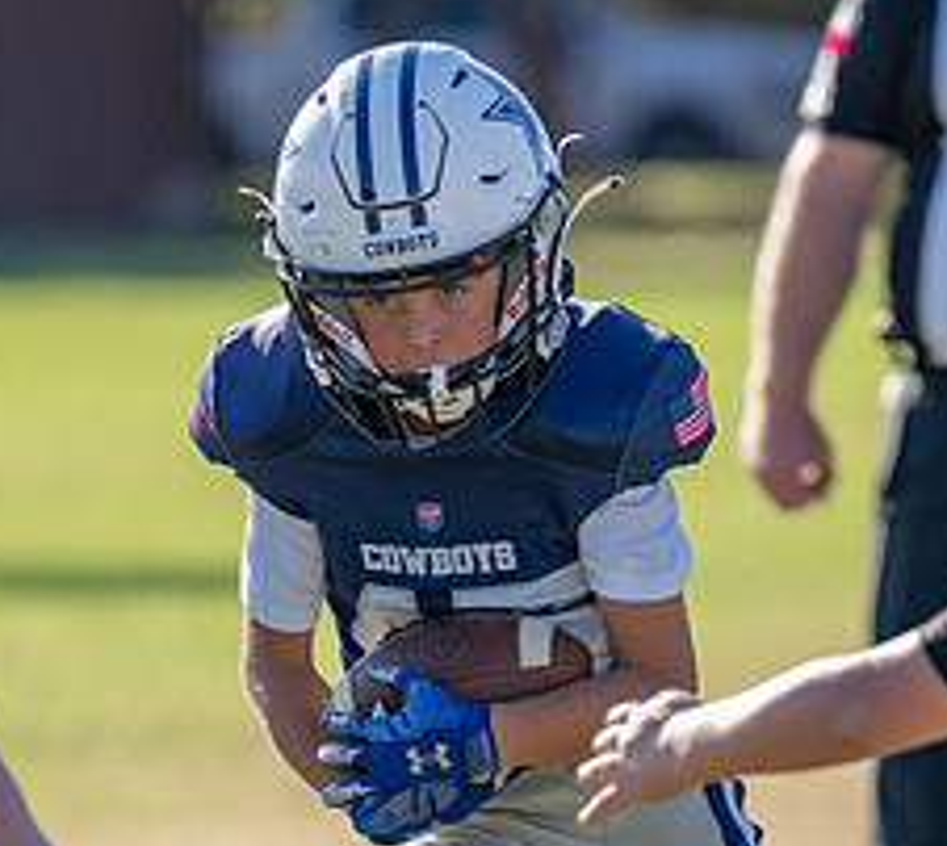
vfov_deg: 2.4
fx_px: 20313
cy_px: 781
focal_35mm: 692
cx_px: 610
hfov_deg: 2.7
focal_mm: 200
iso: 100
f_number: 2.8
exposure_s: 1/1250
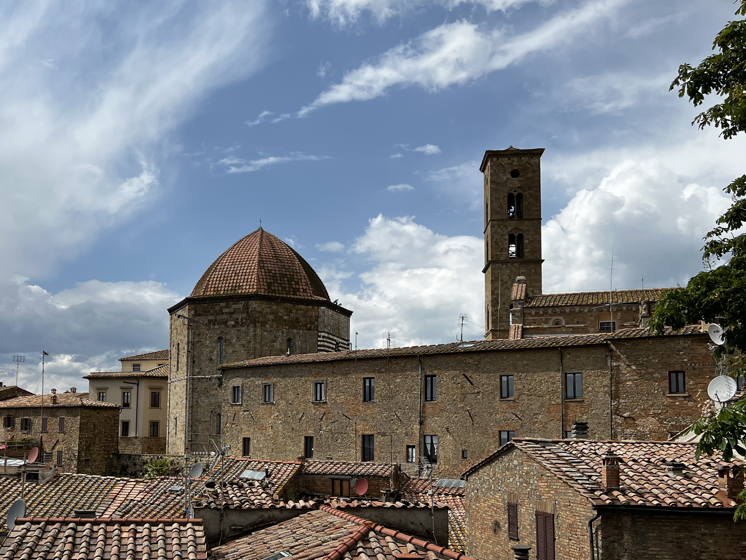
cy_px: 359
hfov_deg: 49.6
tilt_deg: +5.9
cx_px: 273
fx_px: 797
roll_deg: -0.8
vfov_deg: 38.4
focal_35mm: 37
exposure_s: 1/8000
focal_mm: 5.7
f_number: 1.5
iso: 50
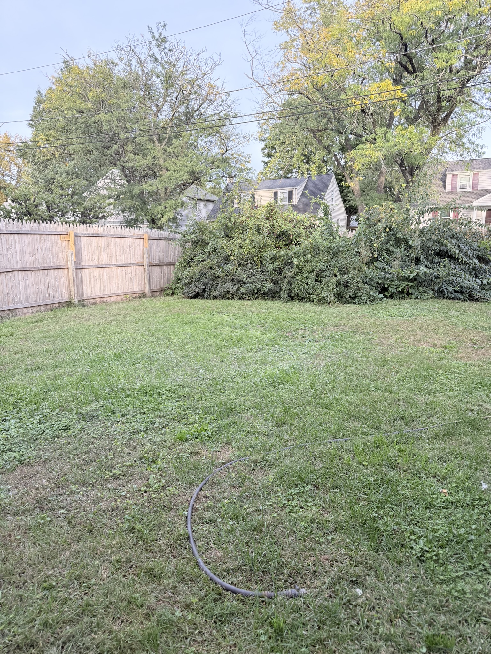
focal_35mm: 24
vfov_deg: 71.6
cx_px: 246
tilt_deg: -11.7
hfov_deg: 56.8
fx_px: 454
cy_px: 327
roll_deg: +1.0
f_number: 1.78
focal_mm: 6.76
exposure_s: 1/410
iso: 100
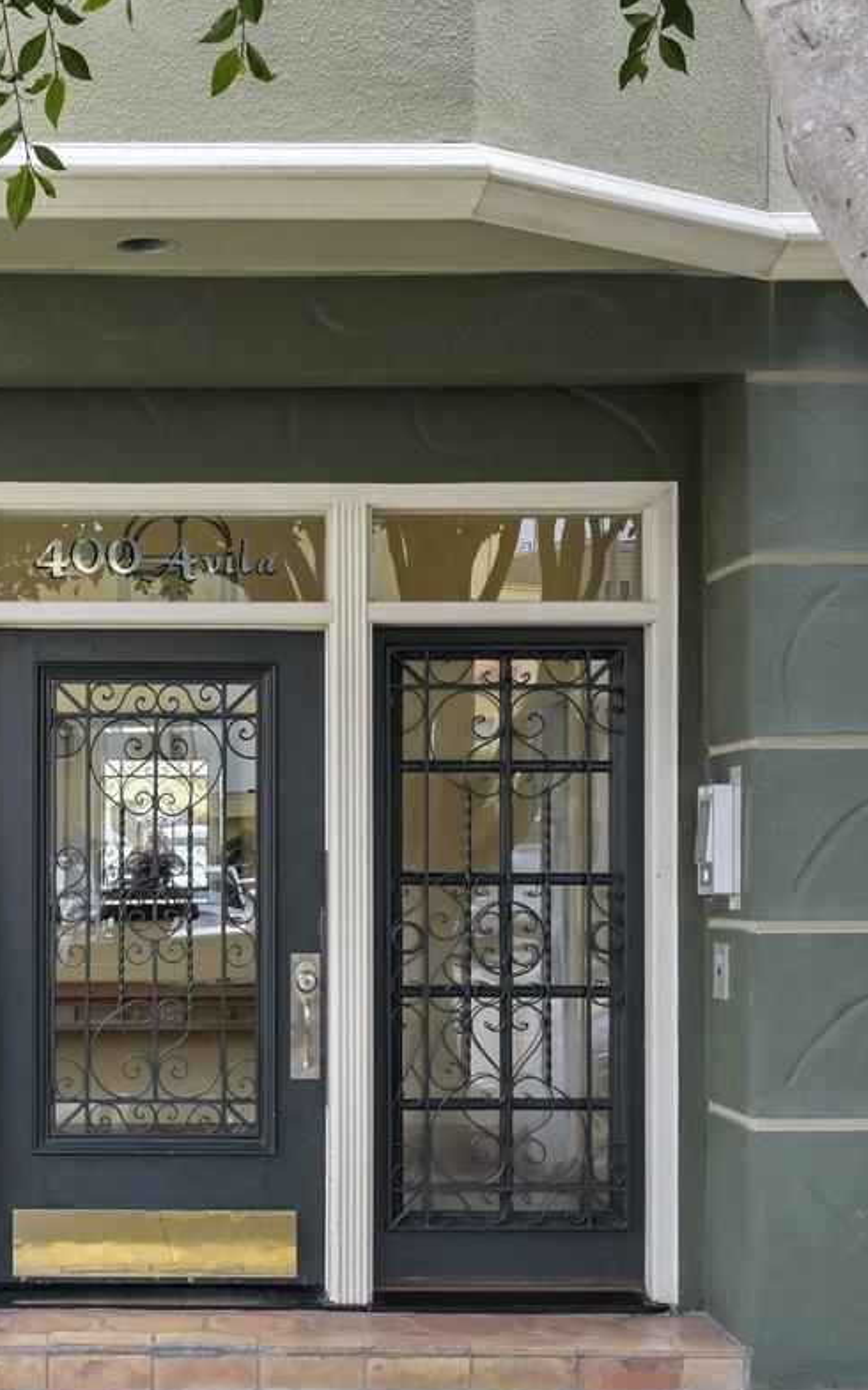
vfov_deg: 38.2
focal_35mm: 53
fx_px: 2008
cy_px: 694
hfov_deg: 24.0
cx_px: 174
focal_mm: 23
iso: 400
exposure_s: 1/320
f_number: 9
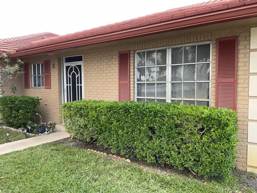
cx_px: 128
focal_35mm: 29
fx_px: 215
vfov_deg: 48.2
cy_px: 96
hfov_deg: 61.7
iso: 32
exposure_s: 1/122
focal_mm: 3
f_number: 1.8
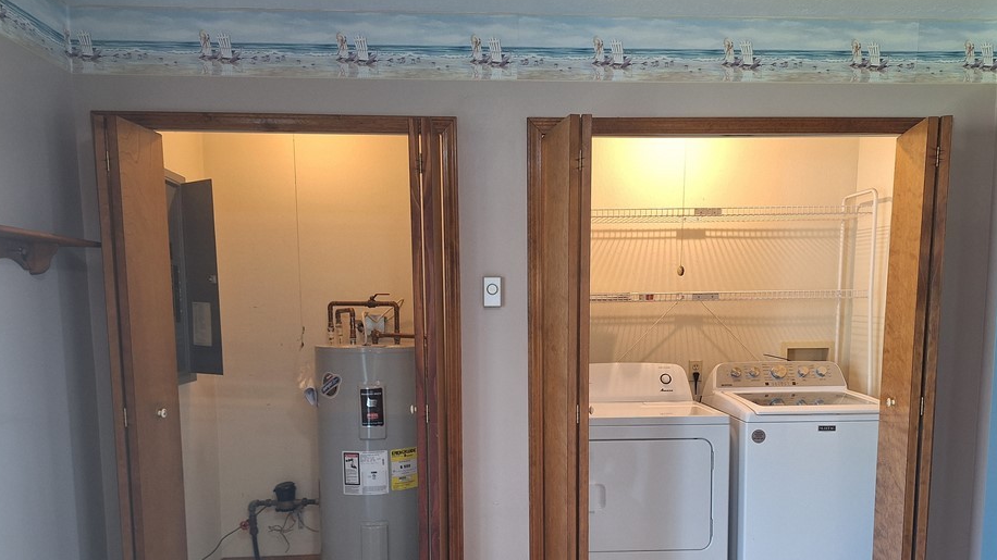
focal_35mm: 28
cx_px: 510
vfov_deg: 40.7
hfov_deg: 67.9
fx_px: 740
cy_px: 395
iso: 64
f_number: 1.8
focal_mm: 5.54
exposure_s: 1/40
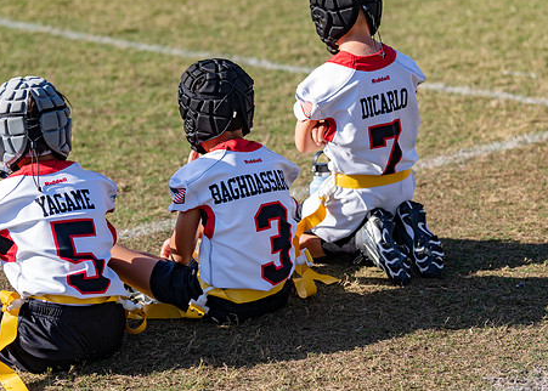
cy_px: 159
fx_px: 1603
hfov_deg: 19.4
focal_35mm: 103
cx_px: 224
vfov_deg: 13.9
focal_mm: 70
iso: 100
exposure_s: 1/1000
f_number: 2.8
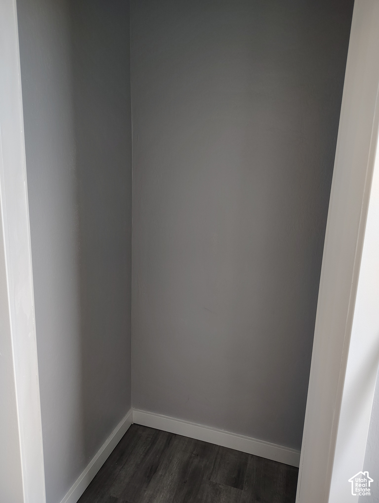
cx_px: 190
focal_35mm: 24
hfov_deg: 56.9
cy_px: 252
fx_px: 349
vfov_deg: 71.5
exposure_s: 1/60
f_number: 1.8
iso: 834
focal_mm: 5.56
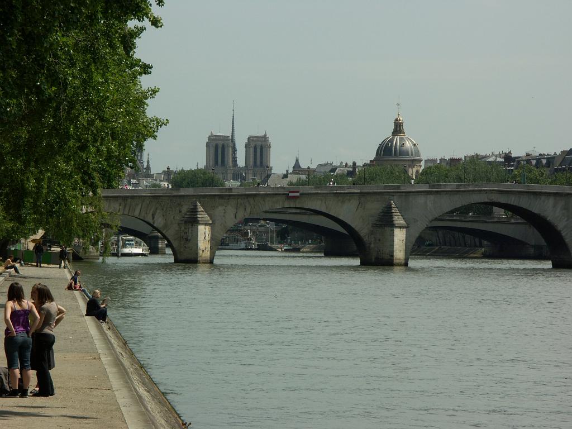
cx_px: 286
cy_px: 214
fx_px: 3007
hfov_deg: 10.9
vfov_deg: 8.2
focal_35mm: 182
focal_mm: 46.36
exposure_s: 1/500
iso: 64
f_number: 7.1
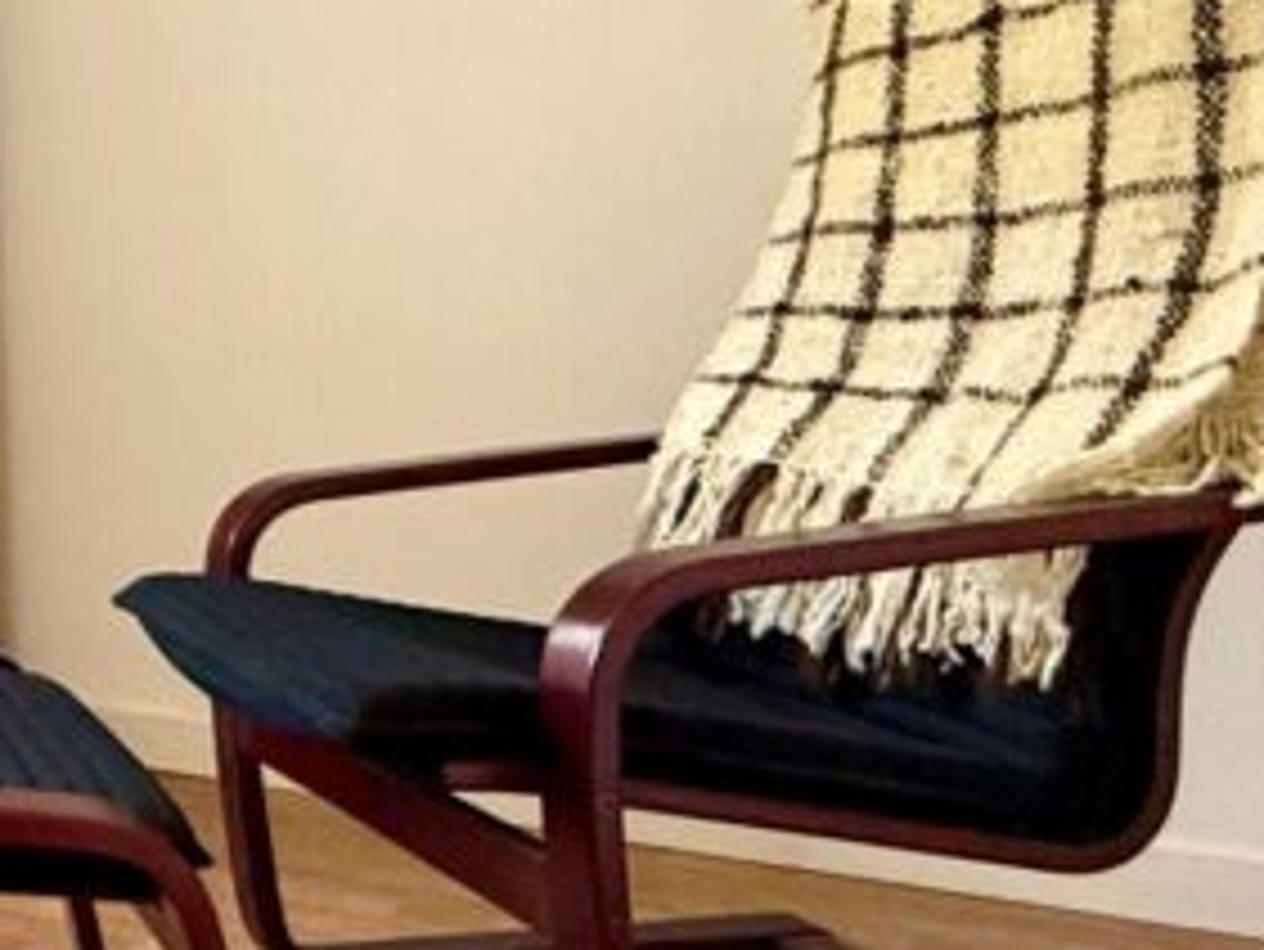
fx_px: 1863
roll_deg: +0.7
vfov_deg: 28.2
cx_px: -180
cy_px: 234
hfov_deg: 32.3
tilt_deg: +2.5
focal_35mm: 51
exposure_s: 1/95
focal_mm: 2.22
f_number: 2.2
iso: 320
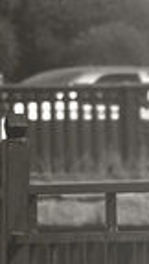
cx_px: -226
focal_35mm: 1329
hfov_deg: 0.9
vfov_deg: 1.6
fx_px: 9337
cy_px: -126
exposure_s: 1/350
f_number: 10
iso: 320
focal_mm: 135
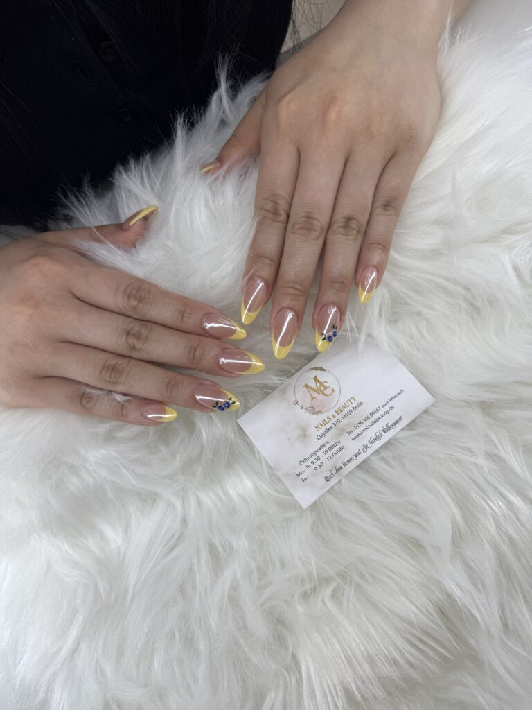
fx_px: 492
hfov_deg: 56.8
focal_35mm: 24
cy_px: 355
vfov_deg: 71.6
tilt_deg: -67.5
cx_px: 266
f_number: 1.78
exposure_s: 1/527
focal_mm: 6.76
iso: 80
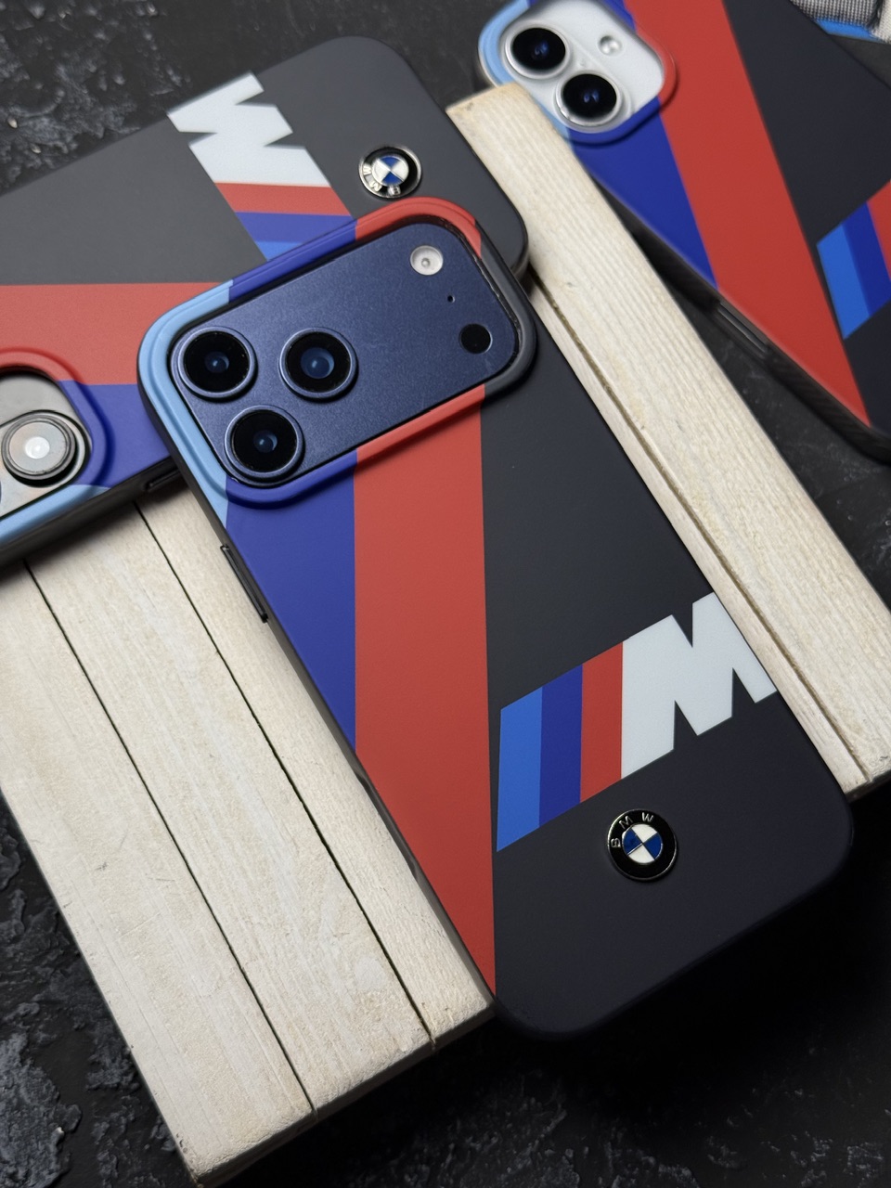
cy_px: 594
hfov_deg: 30.3
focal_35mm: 48
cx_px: 446
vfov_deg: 39.7
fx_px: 1647
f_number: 1.78
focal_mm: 6.76
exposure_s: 1/2088
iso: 80
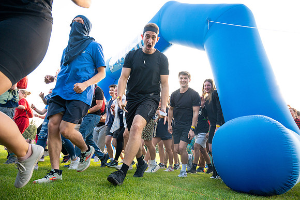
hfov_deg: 73.8
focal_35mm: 24
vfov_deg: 53.1
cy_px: 100
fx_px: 200
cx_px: 150
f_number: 4
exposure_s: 1/1000
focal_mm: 24
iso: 640
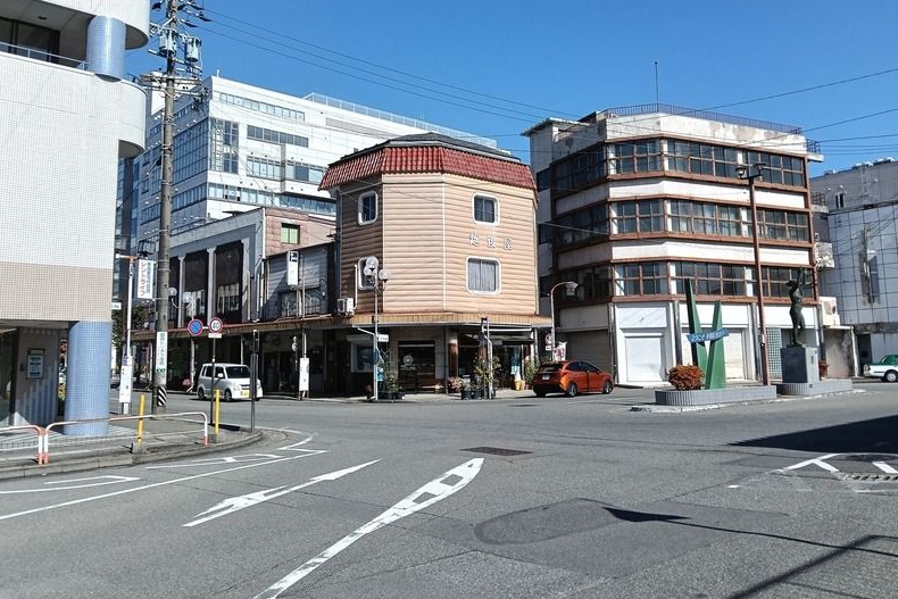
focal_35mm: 29
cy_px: 259
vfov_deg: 44.9
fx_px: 723
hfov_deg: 63.6
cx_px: 450
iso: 64
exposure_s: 1/865
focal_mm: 3.98
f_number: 1.8
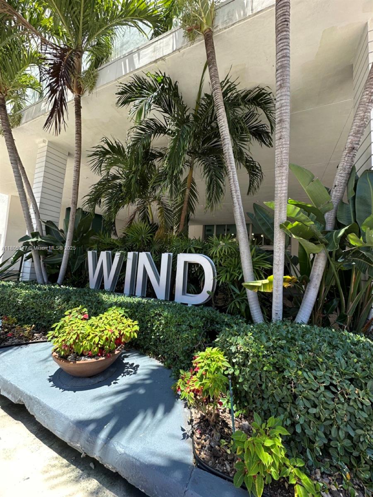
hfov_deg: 85.7
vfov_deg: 102.1
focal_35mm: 14
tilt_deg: +5.5
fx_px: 201
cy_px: 248
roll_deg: -5.3
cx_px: 186
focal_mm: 2.22
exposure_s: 1/210
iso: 40
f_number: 2.2
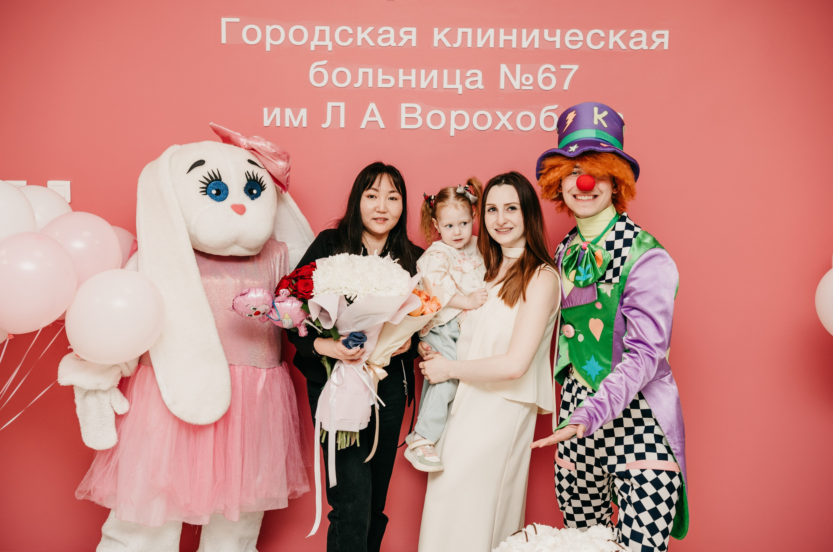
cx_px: 410
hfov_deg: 49.2
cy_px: 276
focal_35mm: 39
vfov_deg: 33.7
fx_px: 910
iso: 160
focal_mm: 35
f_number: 4
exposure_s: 1/160
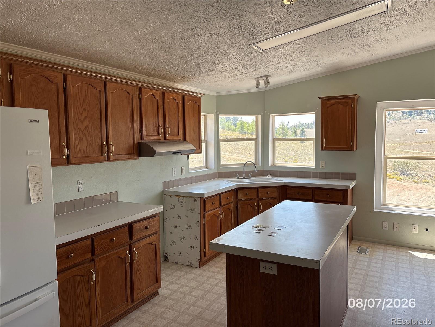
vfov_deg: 53.1
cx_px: 218
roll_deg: +0.2
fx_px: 327
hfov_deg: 67.3
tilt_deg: -3.7
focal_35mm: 26
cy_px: 164
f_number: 1.6
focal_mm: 5.96
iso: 50
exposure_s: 1/341
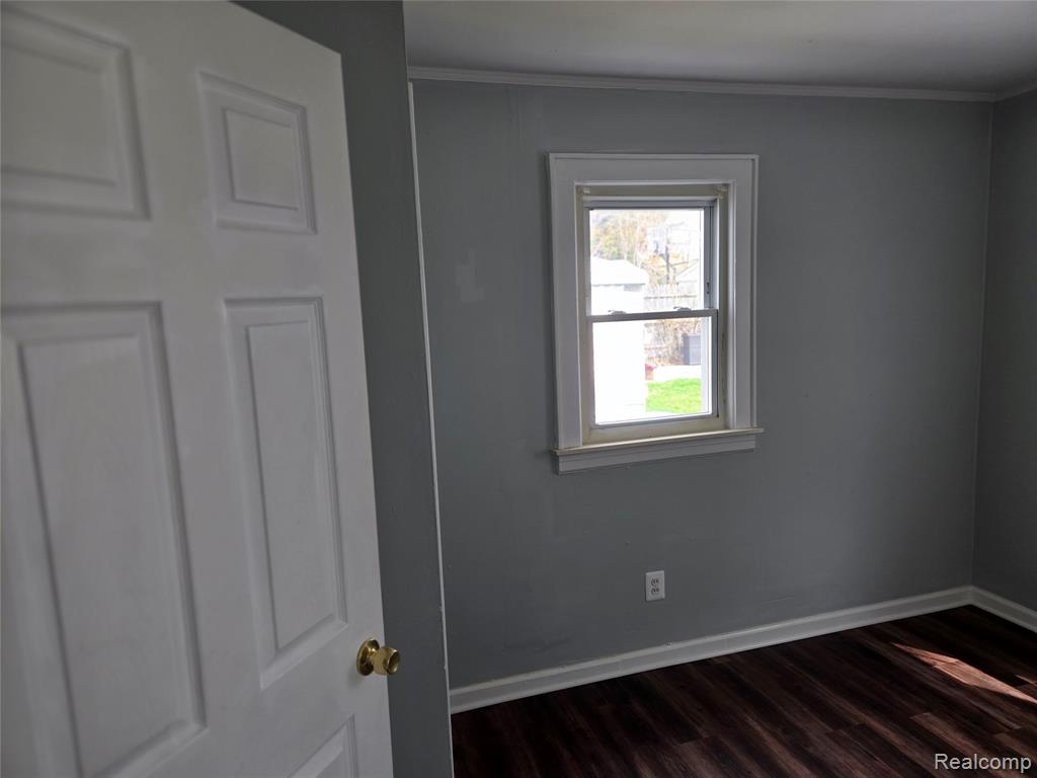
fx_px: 689
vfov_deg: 58.9
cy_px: 389
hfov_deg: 73.9
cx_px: 518
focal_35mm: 23
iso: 25
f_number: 1.8
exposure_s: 1/168
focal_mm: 5.4
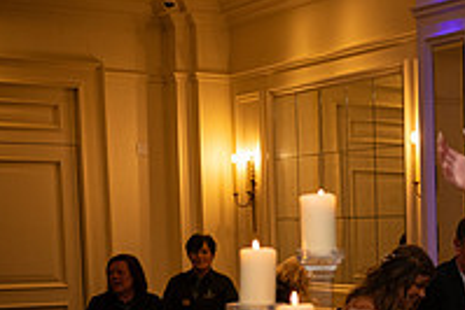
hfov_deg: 18.7
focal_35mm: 99
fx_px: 1280
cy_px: 337
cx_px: 652
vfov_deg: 13.6
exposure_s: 1/160
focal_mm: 34
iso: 640
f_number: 3.5
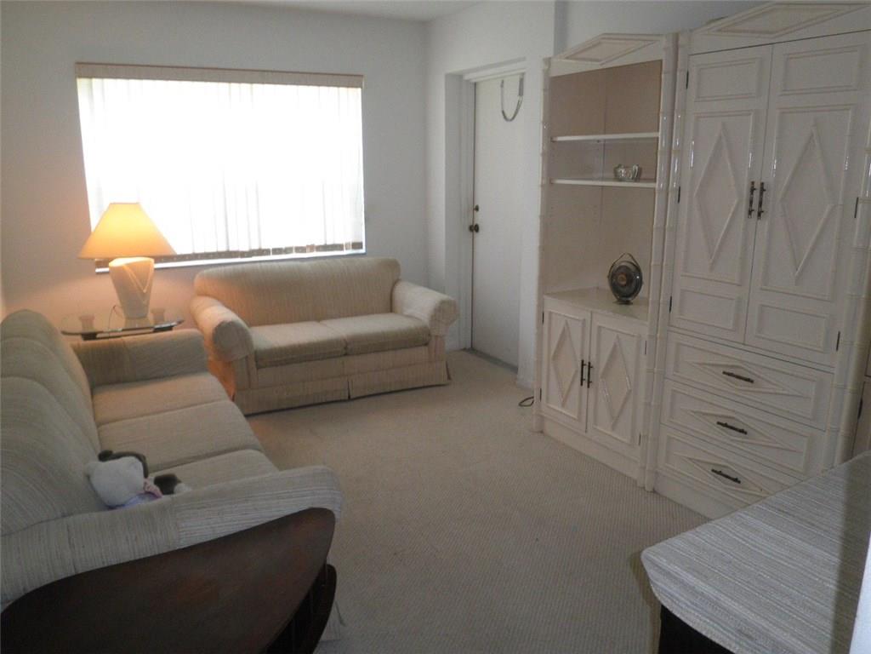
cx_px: 436
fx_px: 654
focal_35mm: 26
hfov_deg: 67.3
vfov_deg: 53.1
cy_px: 327
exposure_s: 1/30
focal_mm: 4.7
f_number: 2.8
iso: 160
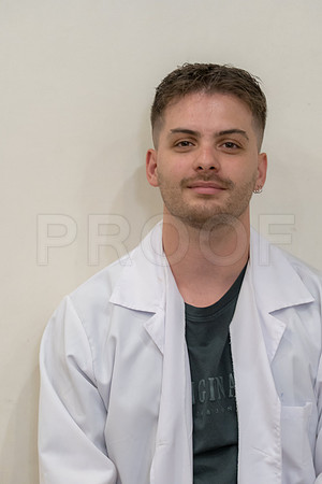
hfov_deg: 7.6
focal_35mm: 180
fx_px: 2415
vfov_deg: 11.4
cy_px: 242
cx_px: 161
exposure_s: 1/80
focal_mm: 180
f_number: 4
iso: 5000
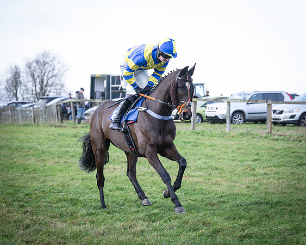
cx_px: 207
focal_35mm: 121
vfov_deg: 12.8
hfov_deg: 15.9
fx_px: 1093
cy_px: 122
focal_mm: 77
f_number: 4
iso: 400
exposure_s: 1/800
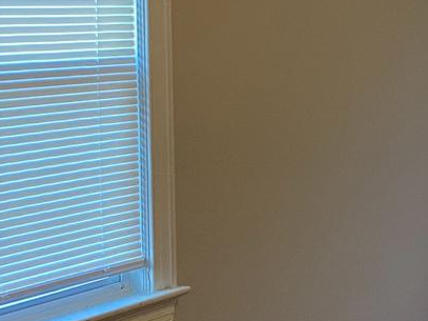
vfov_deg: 16.0
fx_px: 1137
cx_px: 717
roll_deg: -1.2
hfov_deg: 18.0
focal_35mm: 92
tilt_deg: -2.8
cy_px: 72
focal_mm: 4.25
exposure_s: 1/60
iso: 200
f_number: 1.8
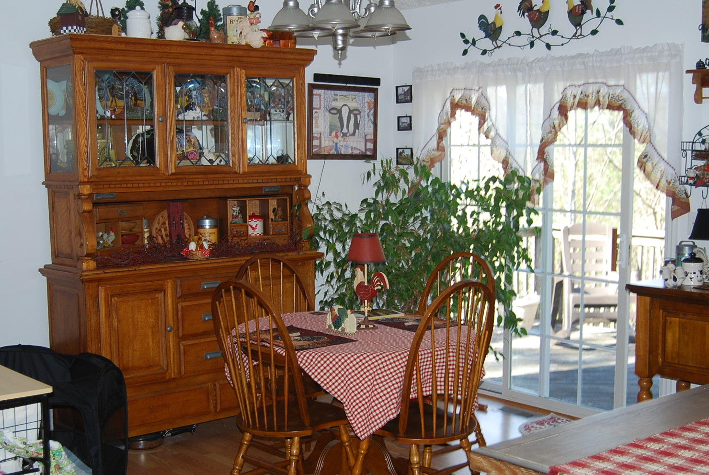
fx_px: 1006
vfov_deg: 26.5
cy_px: 272
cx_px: 338
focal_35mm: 51
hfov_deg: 38.8
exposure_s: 1/60
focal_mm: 26
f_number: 4
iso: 200
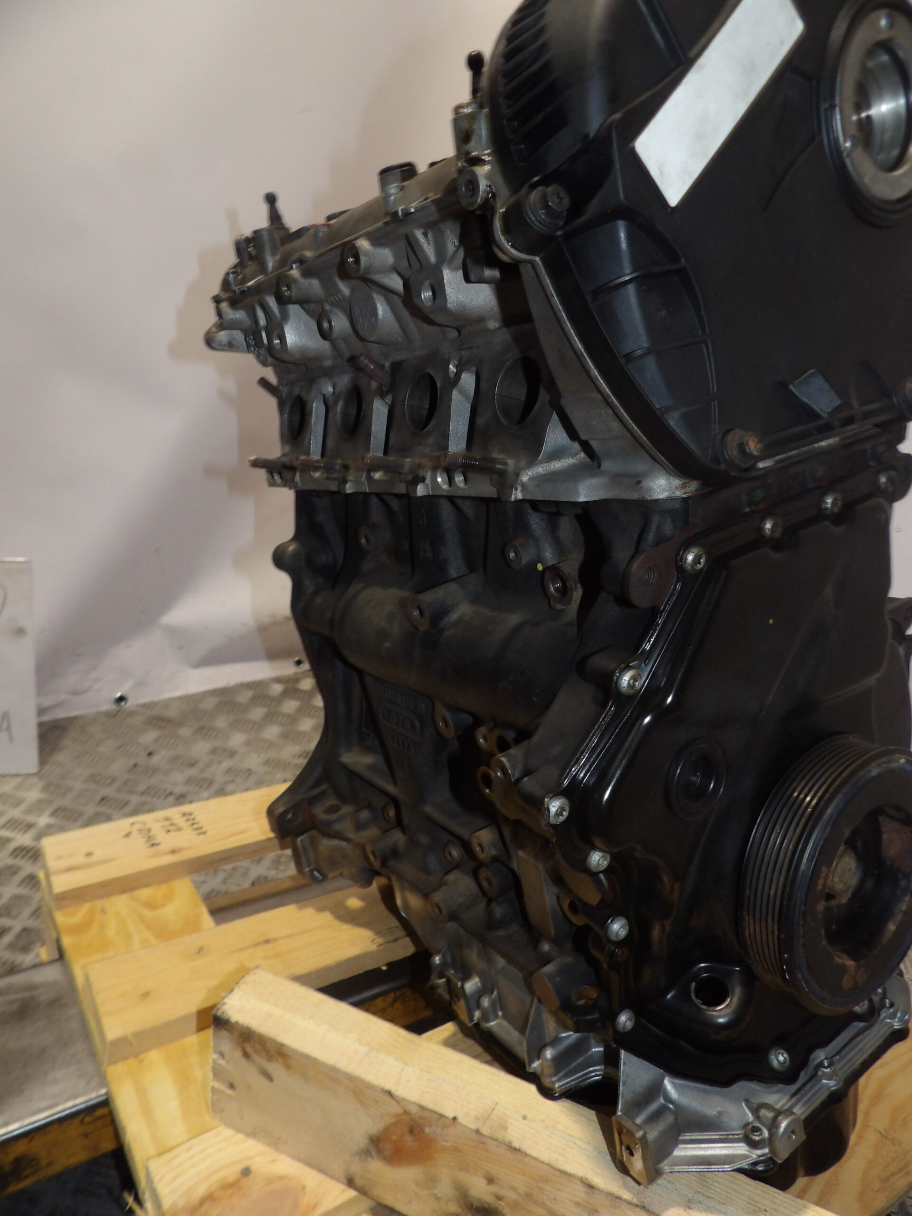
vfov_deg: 71.6
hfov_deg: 56.8
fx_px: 843
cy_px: 608
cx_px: 456
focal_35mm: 24
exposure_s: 1/60
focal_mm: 4.3
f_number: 3.2
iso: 200
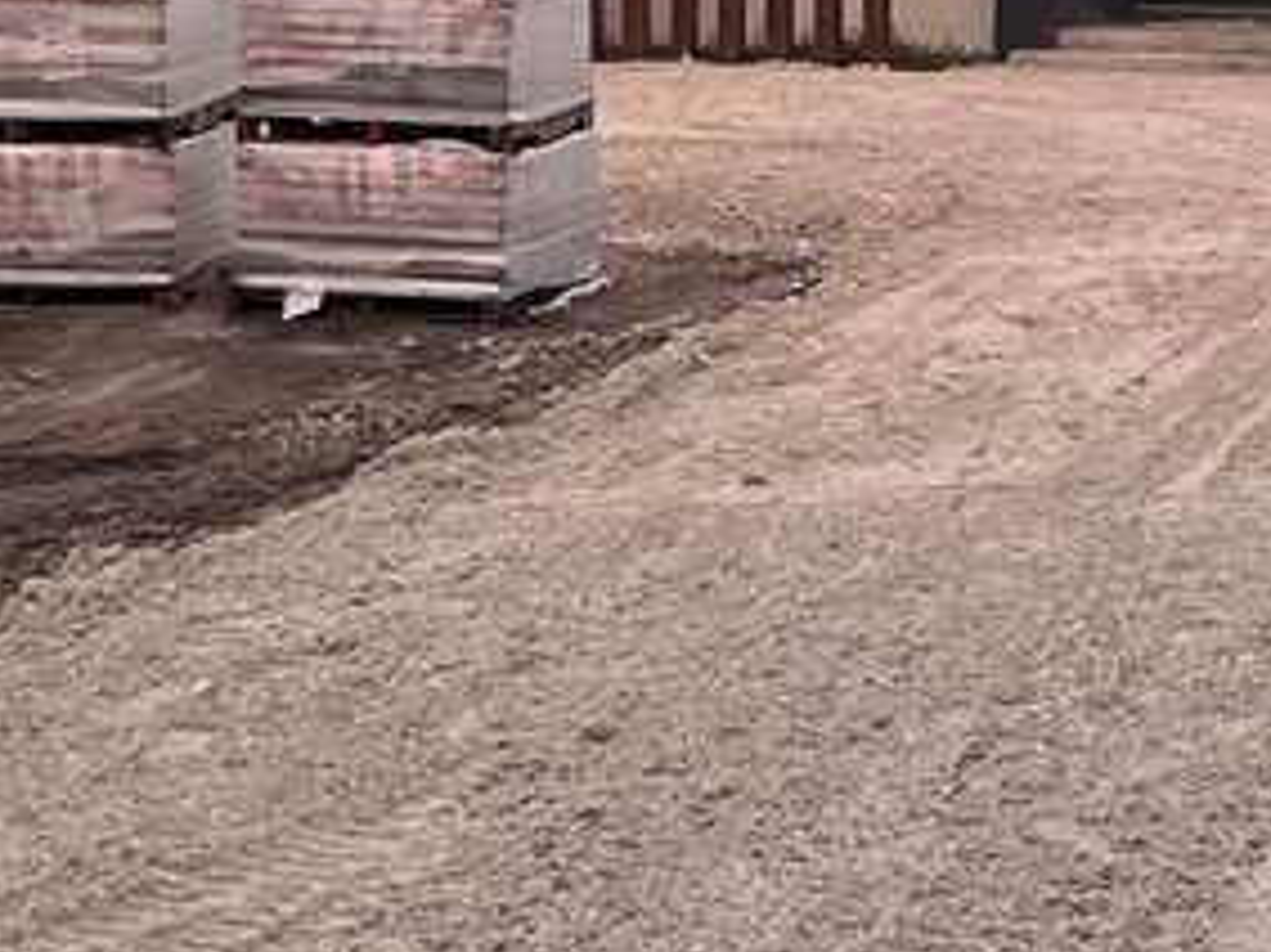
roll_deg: -2.1
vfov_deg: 9.9
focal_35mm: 147
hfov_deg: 13.4
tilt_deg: +3.7
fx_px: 5395
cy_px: -278
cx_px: 714
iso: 40
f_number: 1.6
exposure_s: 1/261
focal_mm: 5.1
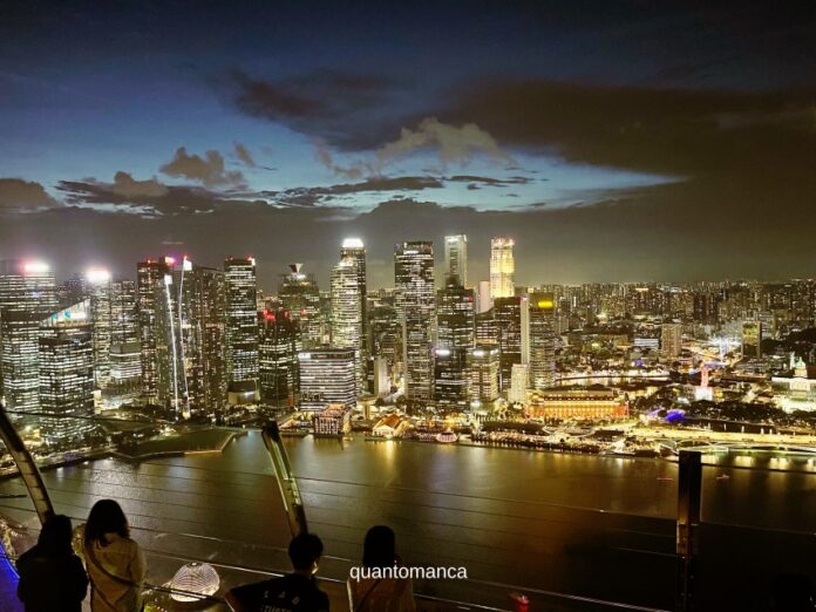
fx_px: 589
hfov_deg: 69.4
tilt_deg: -2.4
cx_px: 408
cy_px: 306
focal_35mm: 25
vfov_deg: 54.9
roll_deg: +1.2
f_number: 1.6
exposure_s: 1/27
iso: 800
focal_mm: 5.1
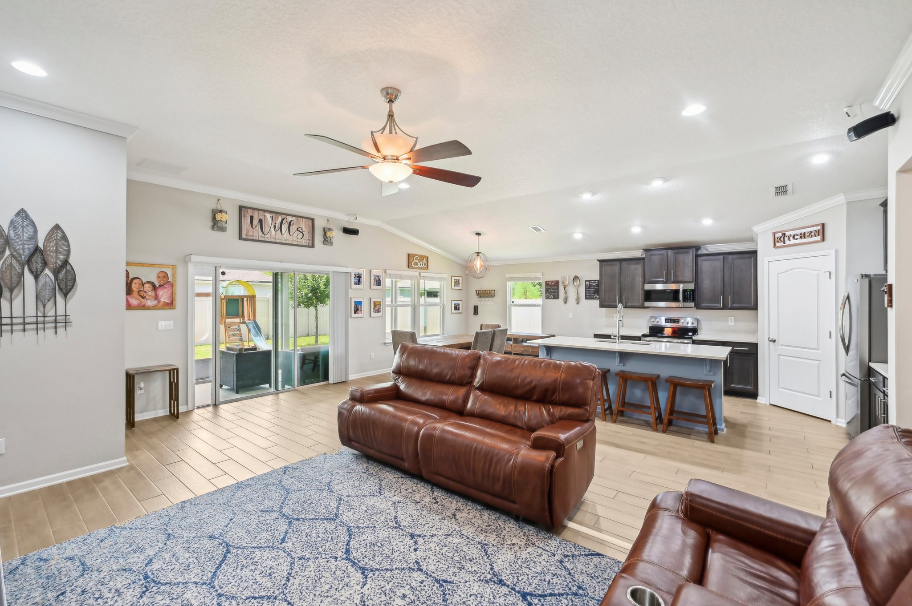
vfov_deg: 81.1
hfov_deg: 104.3
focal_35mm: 14
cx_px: 456
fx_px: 354
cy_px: 303
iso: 400
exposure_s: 1/6
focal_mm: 14
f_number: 8
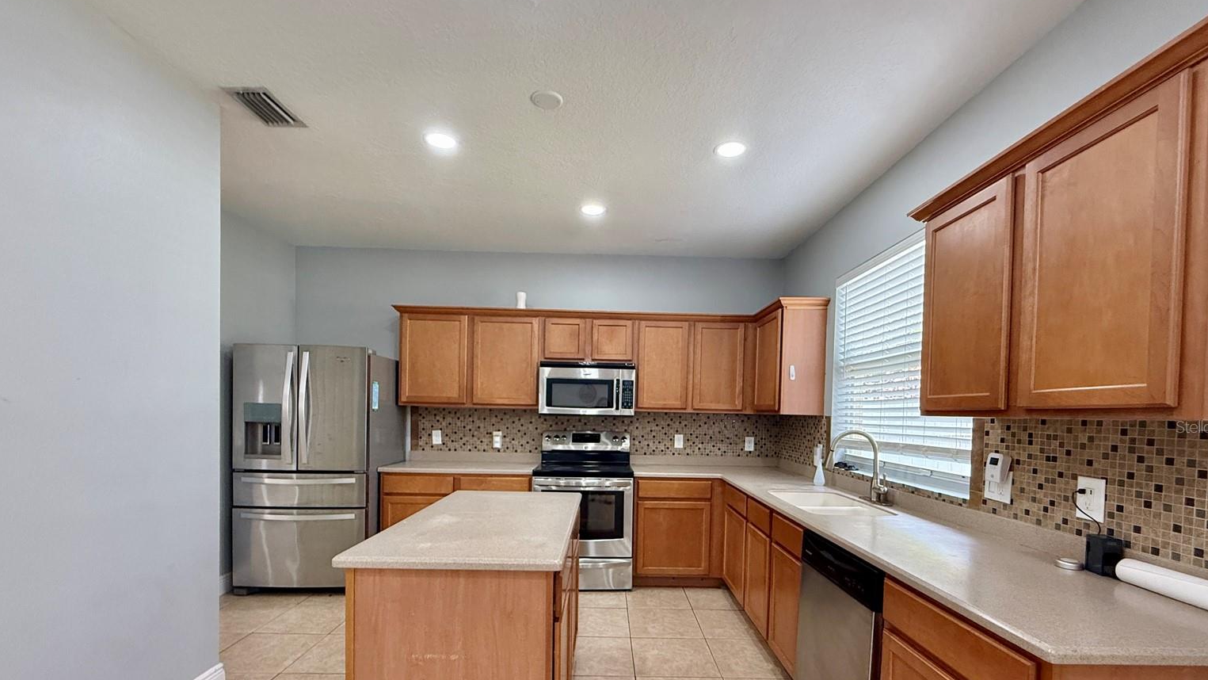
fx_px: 513
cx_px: 617
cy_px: 426
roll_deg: -0.6
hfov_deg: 99.4
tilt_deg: -0.8
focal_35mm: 16
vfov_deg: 66.1
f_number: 2.2
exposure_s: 1/120
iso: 400
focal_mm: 2.22
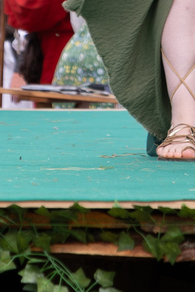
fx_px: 2869
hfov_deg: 3.9
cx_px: 297
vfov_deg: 5.7
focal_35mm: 353
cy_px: -323
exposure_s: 1/1250
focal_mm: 48.5
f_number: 2.8
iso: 160
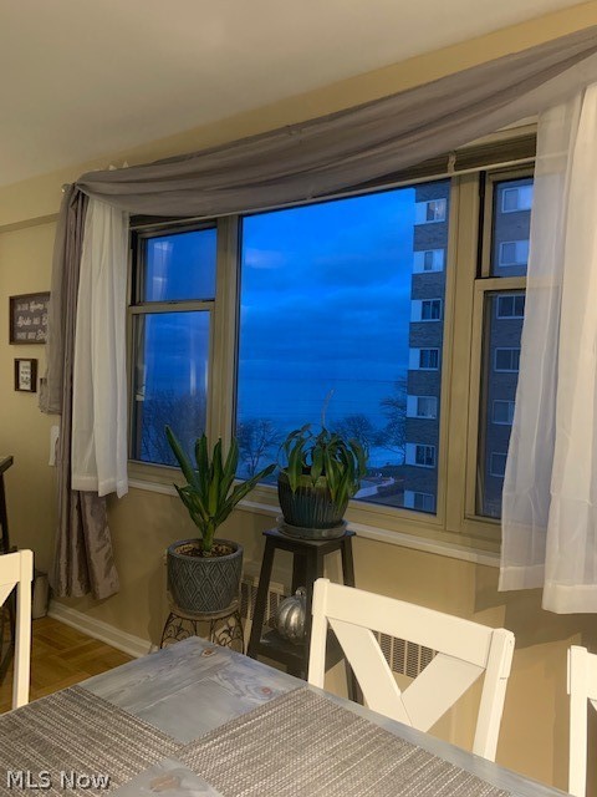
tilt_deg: -0.5
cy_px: 398
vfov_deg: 67.3
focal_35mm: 26
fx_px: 598
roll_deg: -1.8
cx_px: 298
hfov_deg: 53.1
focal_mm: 4.25
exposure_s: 1/40
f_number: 1.8
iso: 400
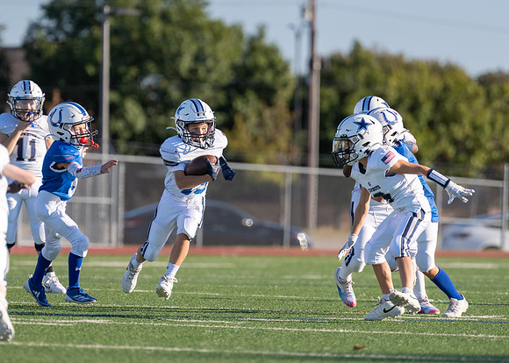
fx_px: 6117
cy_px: 210
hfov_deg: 4.8
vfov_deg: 3.4
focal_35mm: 423
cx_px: 234
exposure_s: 1/1600
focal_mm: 280
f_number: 4
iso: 200
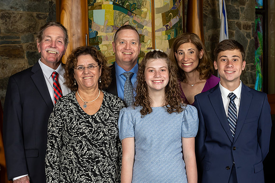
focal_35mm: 68
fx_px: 519
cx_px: 141
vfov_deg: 20.0
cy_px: 79
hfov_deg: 29.7
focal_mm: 38
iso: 640
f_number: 8
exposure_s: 1/200
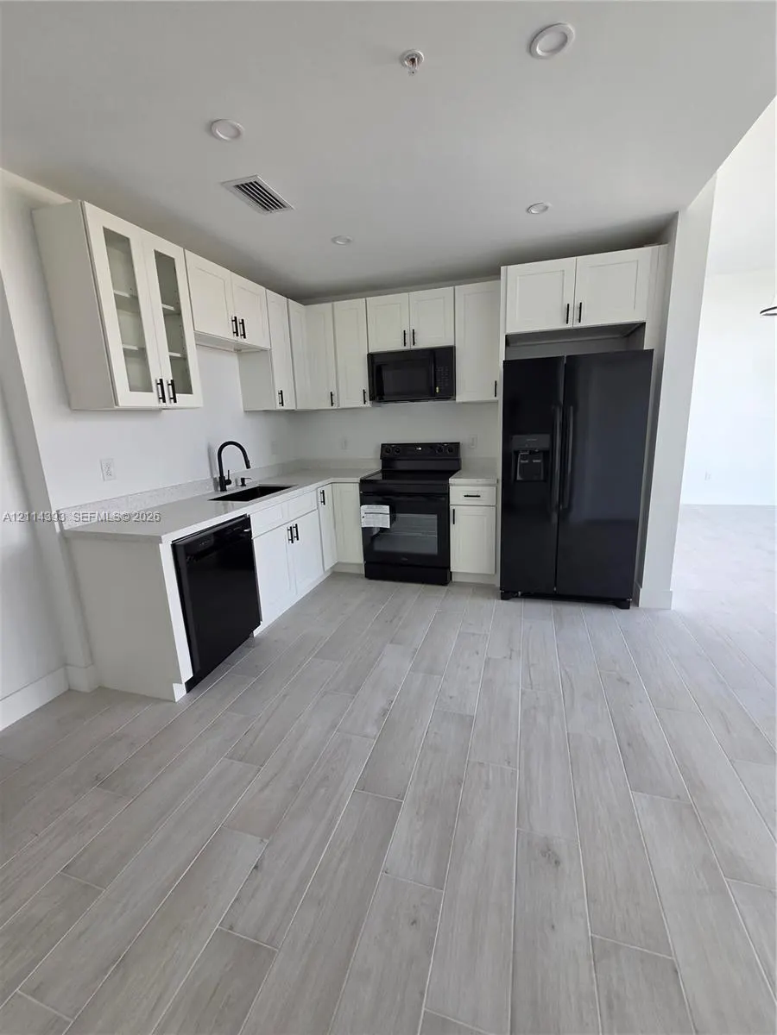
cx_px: 388
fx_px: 389
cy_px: 518
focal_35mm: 13
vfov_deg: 106.2
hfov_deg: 89.9
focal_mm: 2.2
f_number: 2.2
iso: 80
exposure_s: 1/120
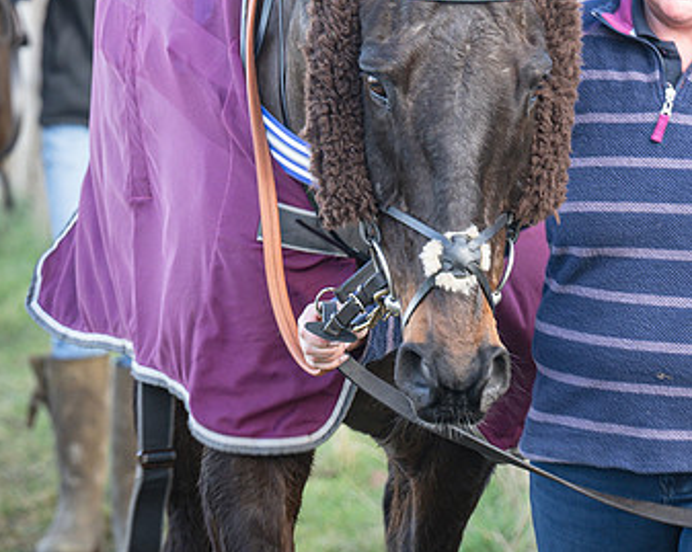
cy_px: 47
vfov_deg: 3.2
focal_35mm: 490
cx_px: 720
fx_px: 10027
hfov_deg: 3.9
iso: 200
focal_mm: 140
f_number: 5
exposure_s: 1/100
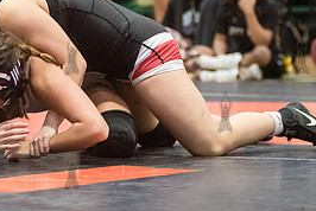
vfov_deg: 5.8
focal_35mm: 236
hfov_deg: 8.7
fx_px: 2074
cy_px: 95
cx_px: 31
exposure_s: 1/500
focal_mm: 92
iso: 8000
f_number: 3.2
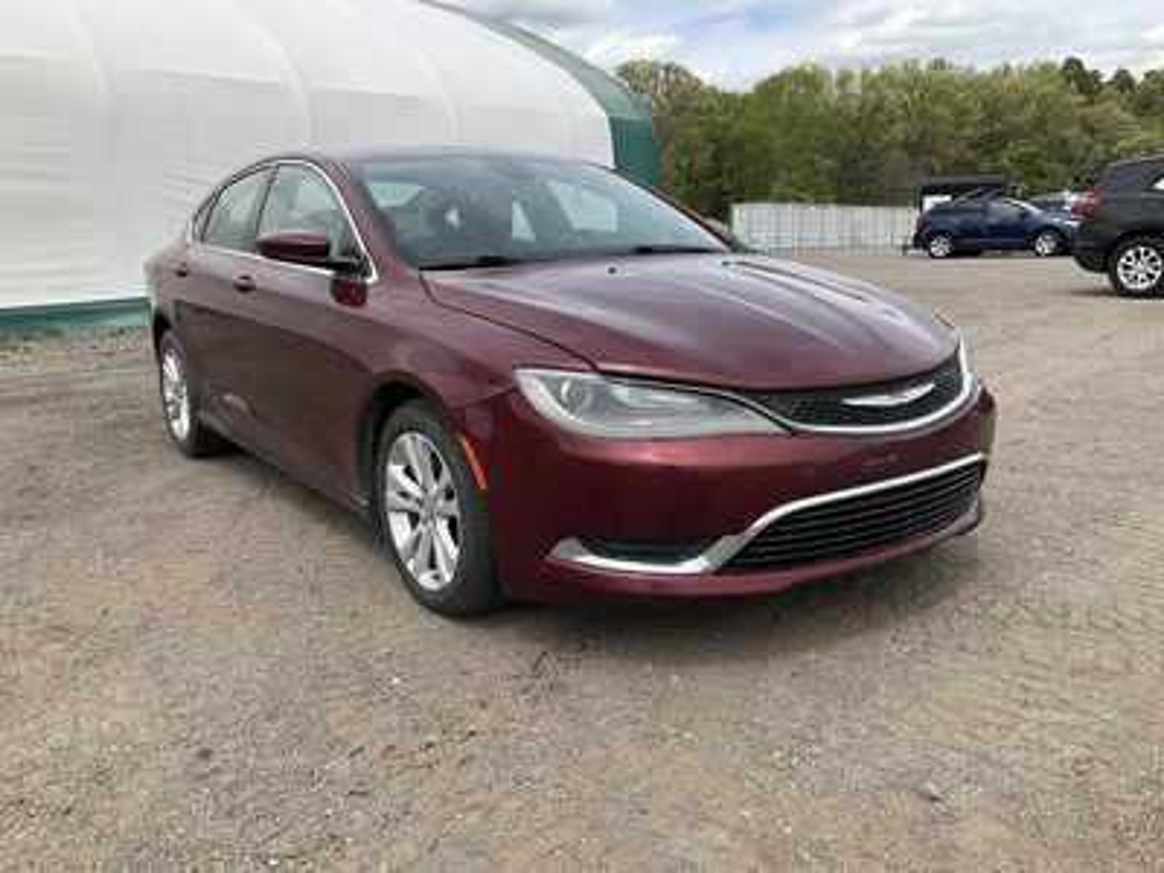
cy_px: 436
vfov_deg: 48.2
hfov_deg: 61.7
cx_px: 582
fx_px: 975
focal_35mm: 29
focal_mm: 3
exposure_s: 1/1451
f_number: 1.8
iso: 25
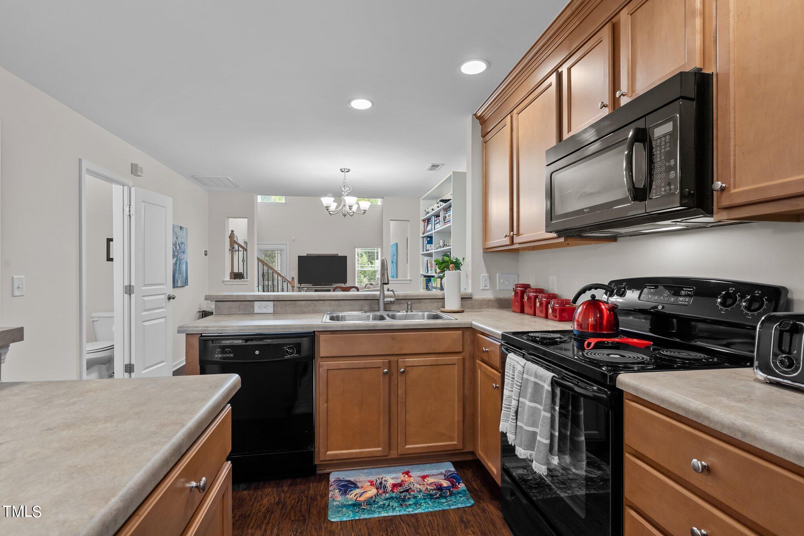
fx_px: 357
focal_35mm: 16
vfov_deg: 73.7
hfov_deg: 96.7
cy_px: 268
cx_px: 402
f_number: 8
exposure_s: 1/1.43
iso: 400
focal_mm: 16
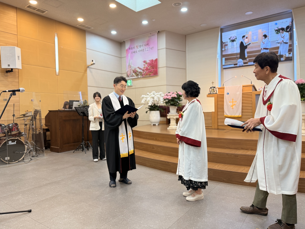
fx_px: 211
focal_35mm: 24
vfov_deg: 56.8
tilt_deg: +1.1
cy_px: 114
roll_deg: +1.9
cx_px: 152
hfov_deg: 71.6
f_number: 1.78
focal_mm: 6.76
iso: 125
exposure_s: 1/120
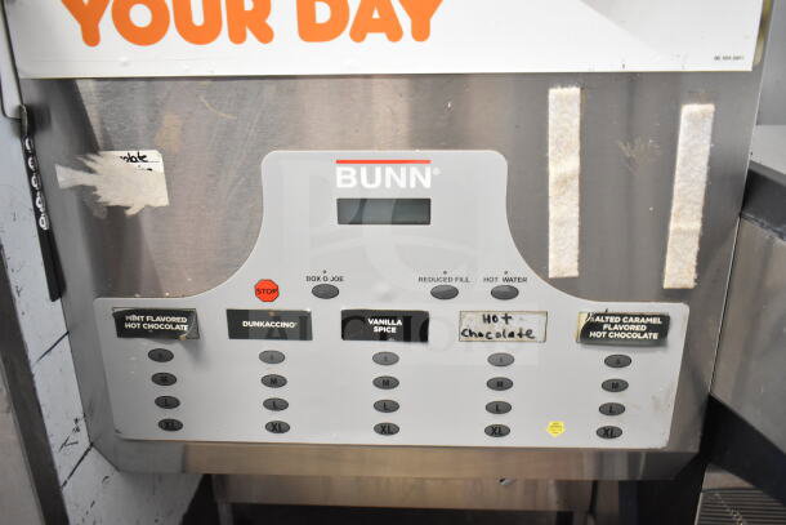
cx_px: 393
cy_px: 262
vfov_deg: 43.6
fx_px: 655
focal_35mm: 30
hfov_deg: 61.9
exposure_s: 1/30
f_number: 3.5
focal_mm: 20
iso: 2800
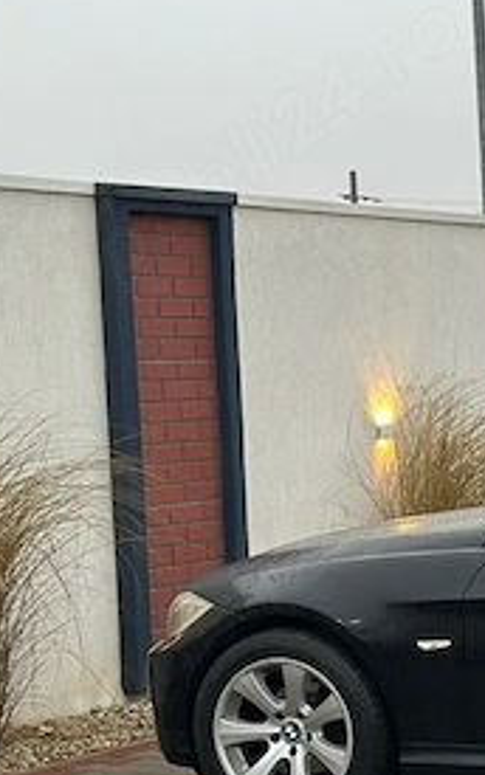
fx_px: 2346
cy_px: 595
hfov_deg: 11.1
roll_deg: +0.8
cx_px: 826
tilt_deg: -5.3
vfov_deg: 18.6
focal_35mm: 111
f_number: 1.78
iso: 100
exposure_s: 1/50
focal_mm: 6.86
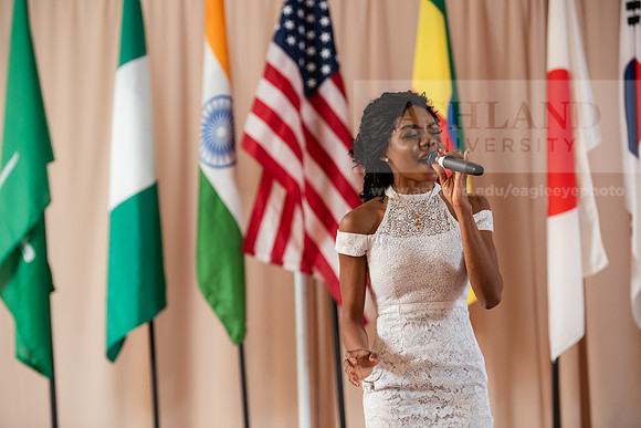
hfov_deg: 19.5
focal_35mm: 105
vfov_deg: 13.0
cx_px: 320
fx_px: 1870
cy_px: 214
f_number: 3.2
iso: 2000
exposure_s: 1/200
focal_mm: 105
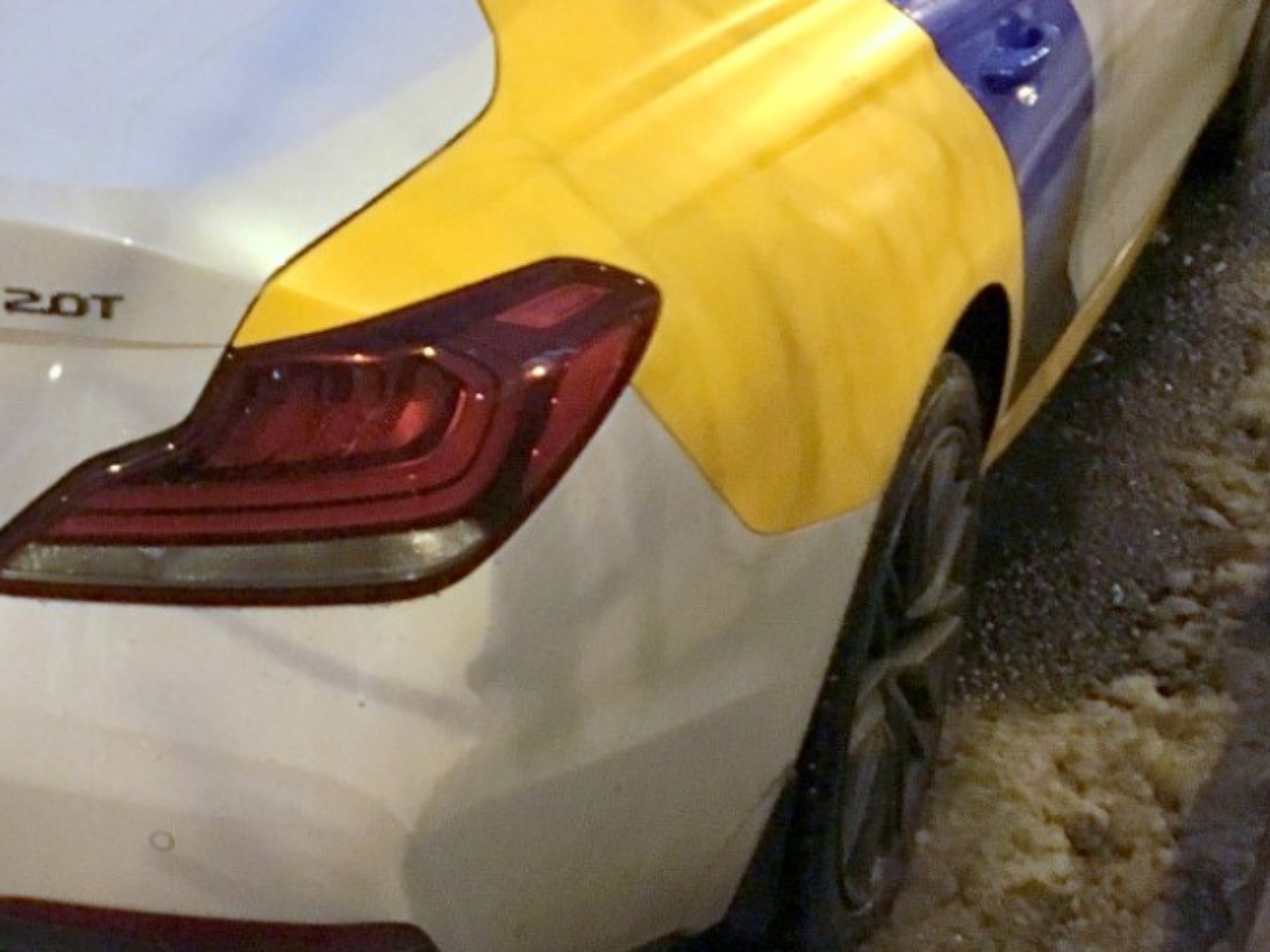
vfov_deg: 23.5
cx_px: 188
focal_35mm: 62
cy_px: 281
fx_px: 2274
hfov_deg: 30.2
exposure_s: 1/17
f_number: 2.2
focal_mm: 4.15
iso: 400
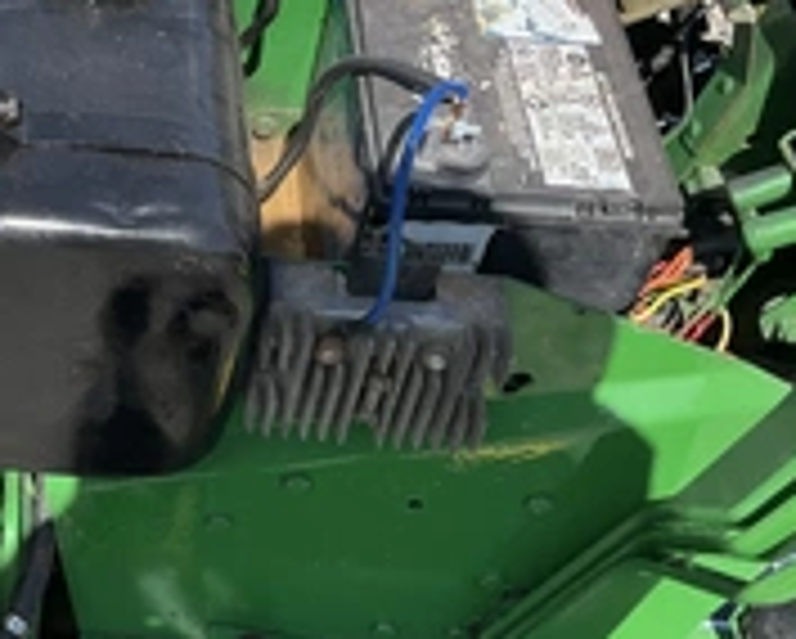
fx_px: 1509
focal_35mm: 64
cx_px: 36
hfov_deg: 28.1
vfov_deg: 23.8
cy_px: 216
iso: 25
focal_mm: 3
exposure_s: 1/1626
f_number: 1.8
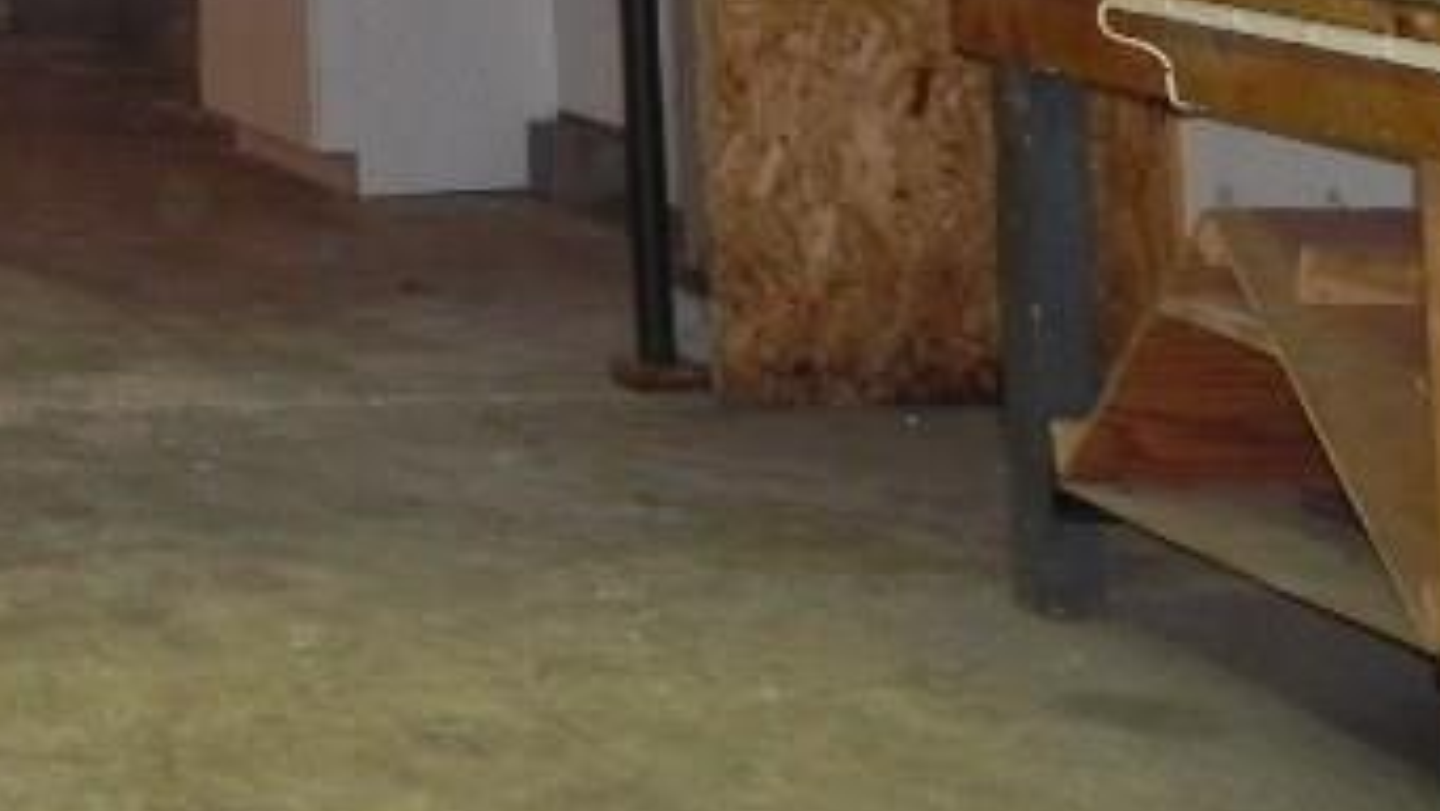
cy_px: -642
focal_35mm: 95
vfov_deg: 11.8
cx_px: -659
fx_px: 3628
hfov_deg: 19.8
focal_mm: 5.2
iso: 220
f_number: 2.8
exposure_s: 1/30
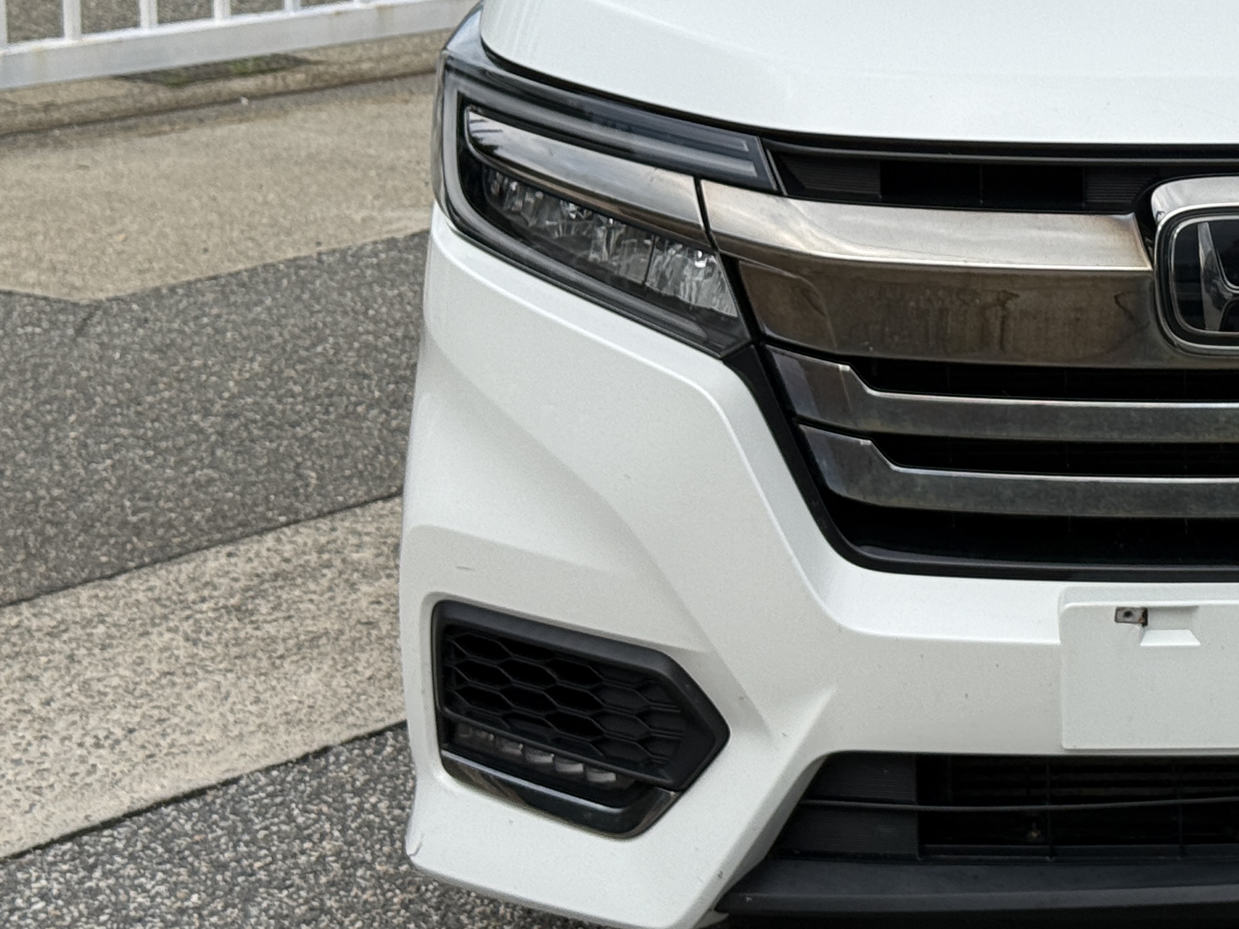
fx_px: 3686
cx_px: 1242
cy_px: 89
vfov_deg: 14.2
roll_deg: -0.9
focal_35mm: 103
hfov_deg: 18.6
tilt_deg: -9.5
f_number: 1.78
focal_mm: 6.76
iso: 64
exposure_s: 1/2494
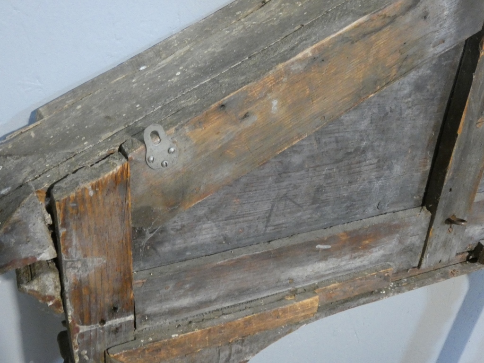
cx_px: 242
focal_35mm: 38
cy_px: 182
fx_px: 531
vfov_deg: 37.7
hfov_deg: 49.0
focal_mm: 6.8
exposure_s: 1/80
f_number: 3.5
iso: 1000
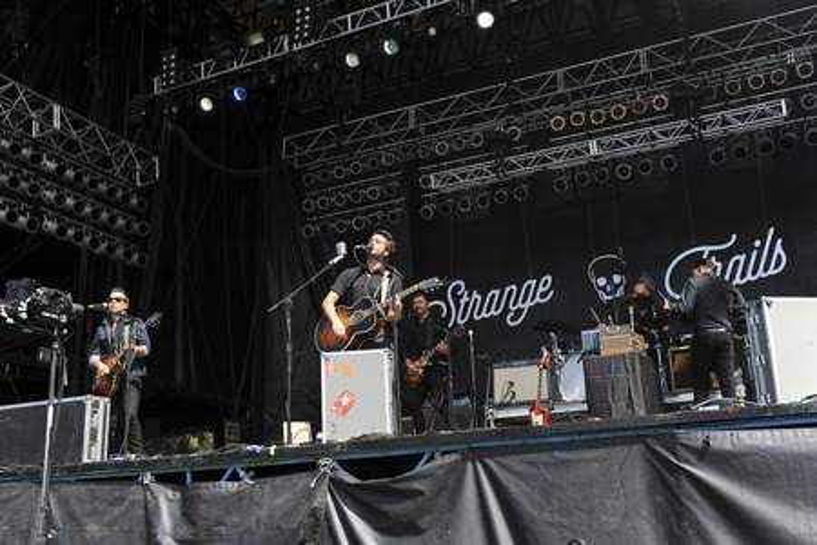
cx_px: 408
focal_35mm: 42
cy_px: 272
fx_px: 953
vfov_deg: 31.9
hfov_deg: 46.4
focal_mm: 42
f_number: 4.5
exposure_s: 1/640
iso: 320
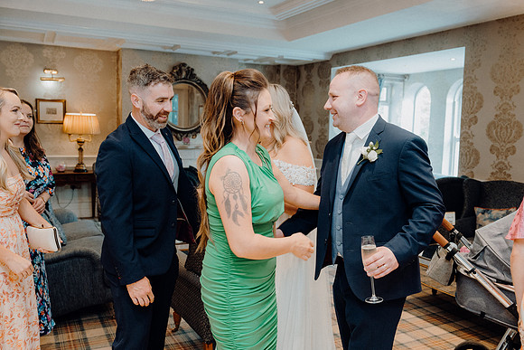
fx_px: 480
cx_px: 262
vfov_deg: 40.0
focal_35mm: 33
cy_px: 175
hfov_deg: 57.2
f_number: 3.5
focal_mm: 33
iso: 2500
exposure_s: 1/160
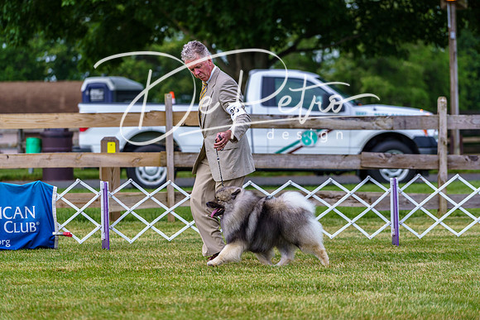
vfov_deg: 8.0
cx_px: 240
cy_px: 160
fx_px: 2280
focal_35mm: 171
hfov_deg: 12.0
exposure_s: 1/500
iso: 200
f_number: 4
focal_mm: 171
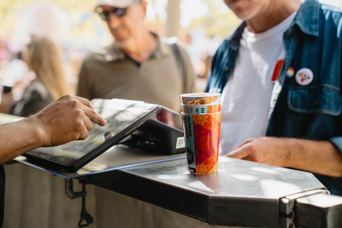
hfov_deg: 34.5
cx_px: 171
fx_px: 551
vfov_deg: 23.4
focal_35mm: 58
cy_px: 114
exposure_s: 1/1000
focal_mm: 58
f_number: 3.5
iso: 500
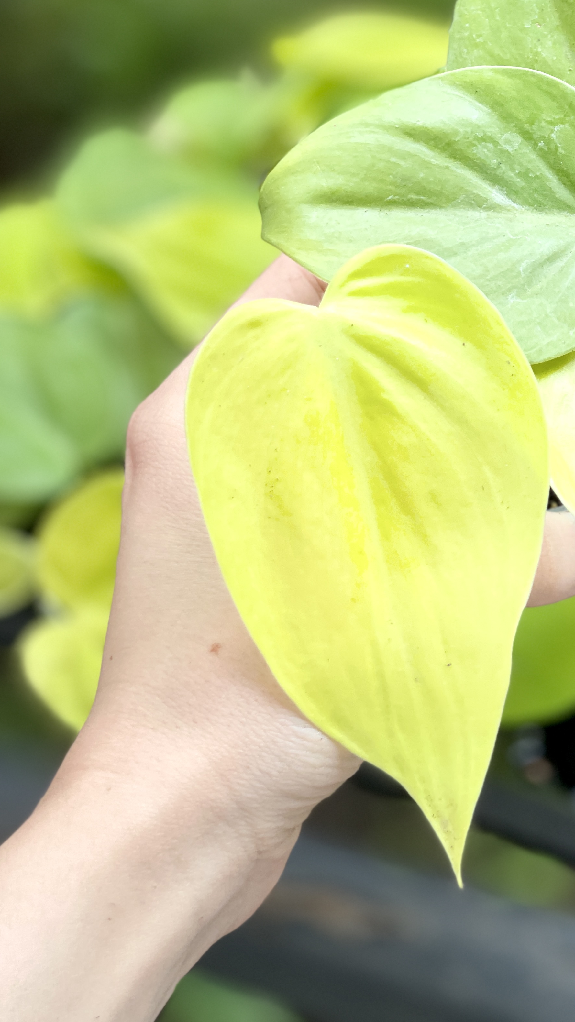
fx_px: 2412
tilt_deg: -39.4
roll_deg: +3.1
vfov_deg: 23.9
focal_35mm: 89
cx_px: 485
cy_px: 374
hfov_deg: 13.5
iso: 80
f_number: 2.2
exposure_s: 1/121
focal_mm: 7.5
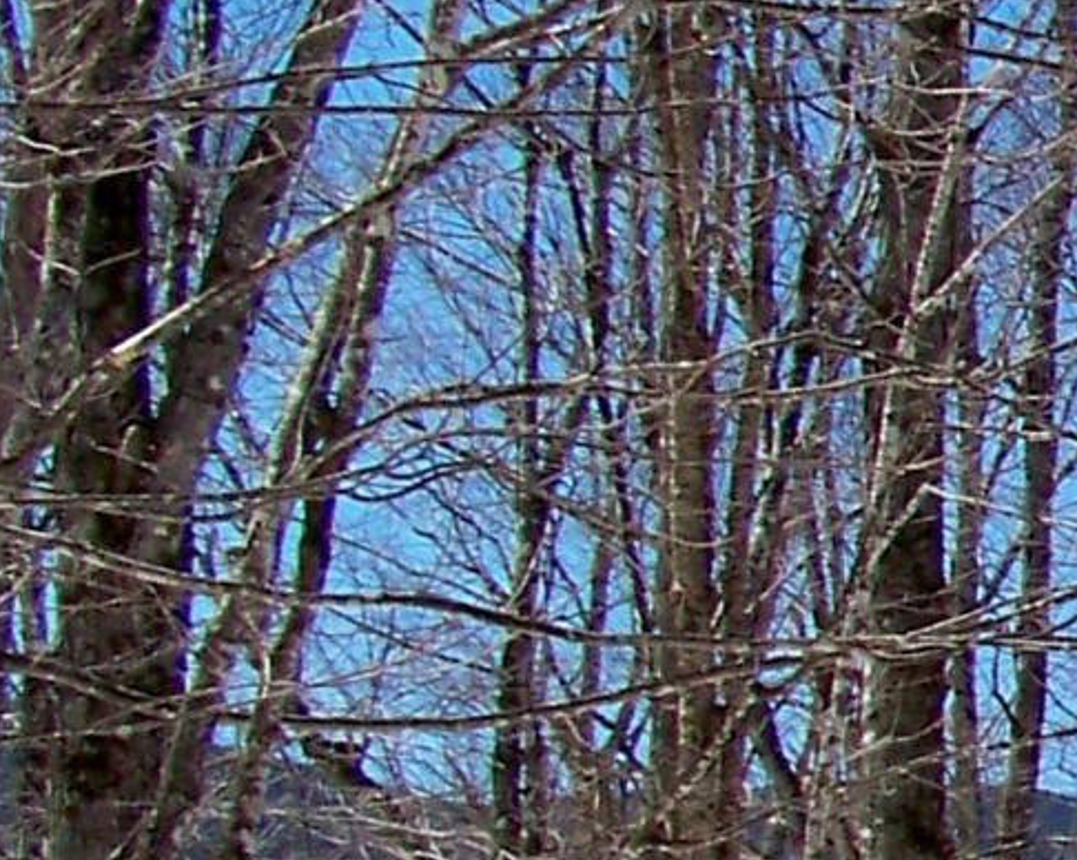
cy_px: 747
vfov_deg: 7.7
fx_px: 6338
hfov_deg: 8.4
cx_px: 3091
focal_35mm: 199
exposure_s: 1/500
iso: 64
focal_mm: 5.85
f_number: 4
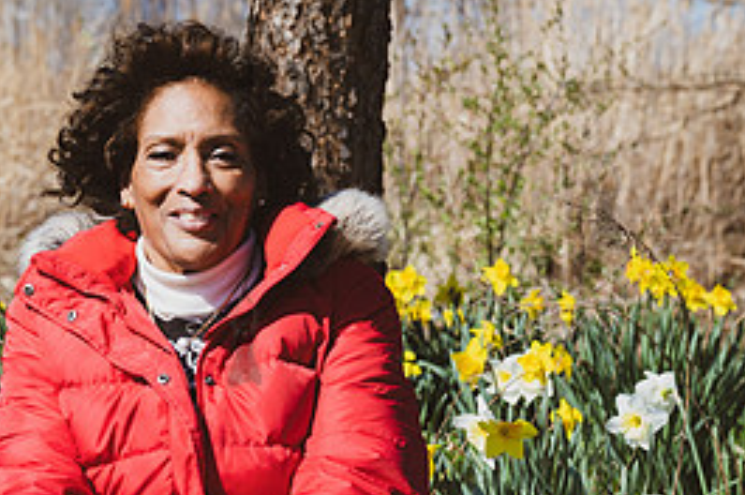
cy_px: 287
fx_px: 3059
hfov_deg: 13.8
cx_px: 172
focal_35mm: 148
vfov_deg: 9.2
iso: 64
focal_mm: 62
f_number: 4.5
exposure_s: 1/500
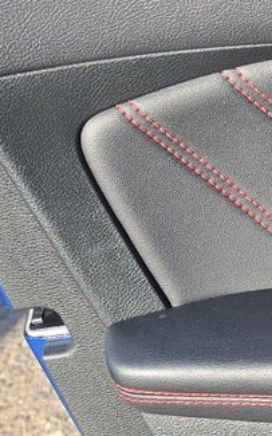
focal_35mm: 120
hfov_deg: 8.3
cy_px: 323
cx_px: 949
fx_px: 1424
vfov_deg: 17.3
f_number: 1.4
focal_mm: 6.5
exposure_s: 1/163
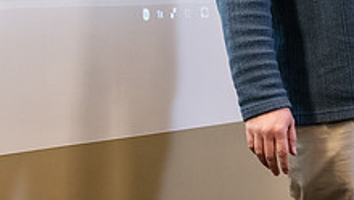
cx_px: 187
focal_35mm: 226
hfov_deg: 9.5
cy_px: -106
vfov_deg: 5.3
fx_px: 2122
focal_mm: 82
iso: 2500
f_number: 3.2
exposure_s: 1/200
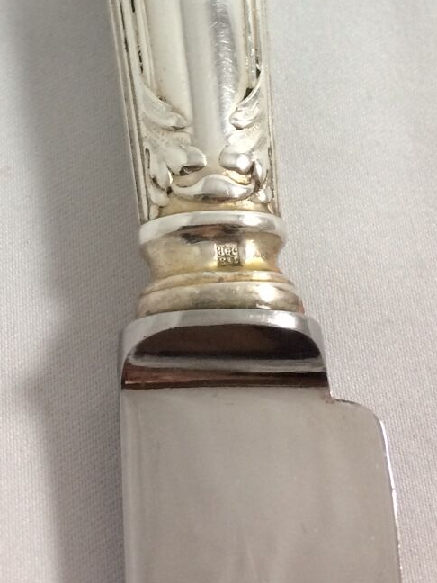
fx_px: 1229
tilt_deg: -59.9
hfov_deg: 20.1
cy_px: -34
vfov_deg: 25.1
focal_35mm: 73
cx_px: 163
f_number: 2.2
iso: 64
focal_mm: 4.15
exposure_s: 1/33
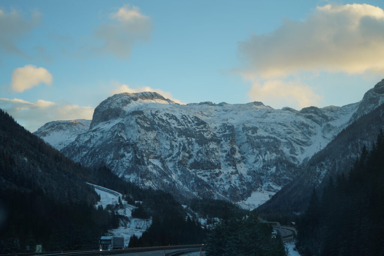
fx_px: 747
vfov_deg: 19.5
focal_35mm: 70
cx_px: 192
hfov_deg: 28.8
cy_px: 128
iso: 100
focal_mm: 70
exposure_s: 1/80
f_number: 6.3
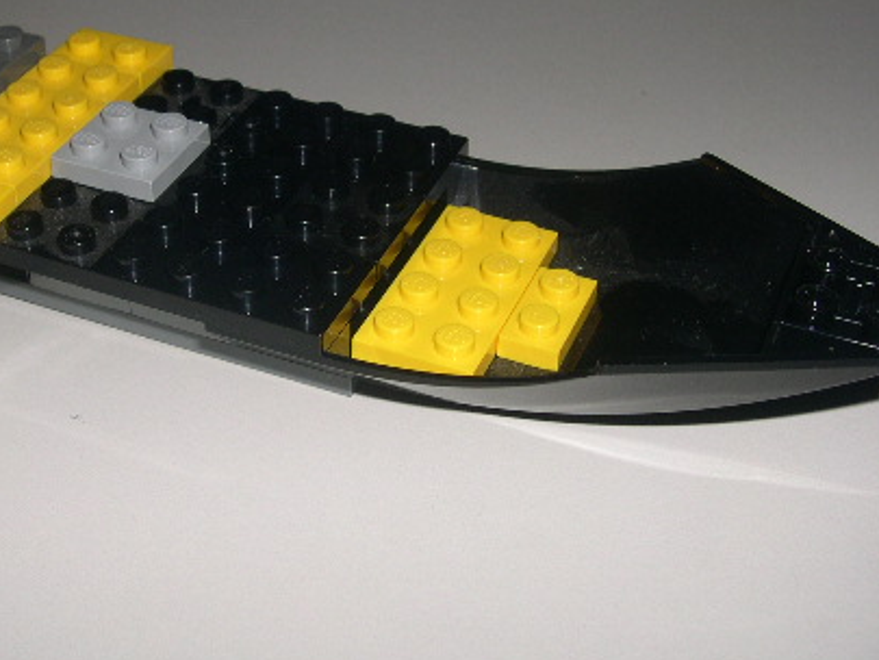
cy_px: 239
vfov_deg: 24.3
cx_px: 273
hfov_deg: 31.8
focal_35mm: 60
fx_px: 1524
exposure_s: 1/60
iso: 100
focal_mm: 8
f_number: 7.6
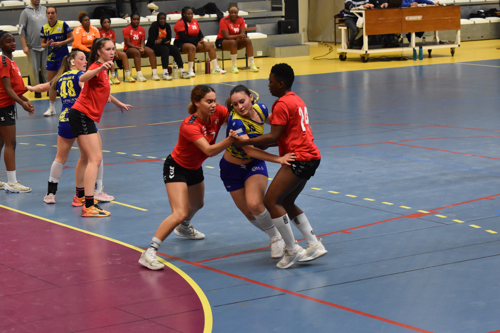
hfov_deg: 18.2
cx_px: 250
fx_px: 1562
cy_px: 166
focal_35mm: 112
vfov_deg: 12.2
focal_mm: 75
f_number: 4.5
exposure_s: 1/250
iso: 3200
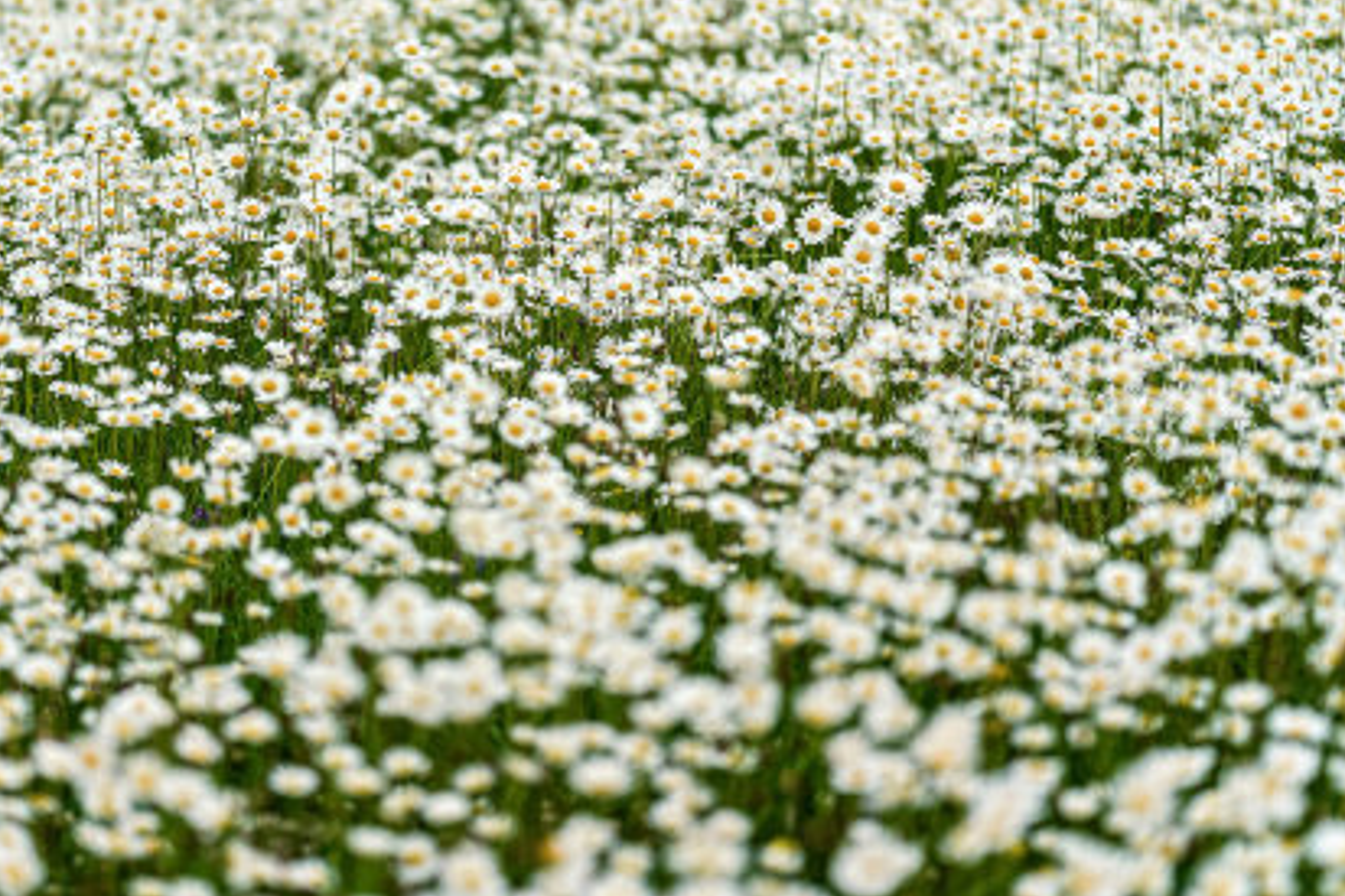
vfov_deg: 6.9
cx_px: 524
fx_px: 7469
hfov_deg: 10.3
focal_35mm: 200
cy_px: 365
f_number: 1.8
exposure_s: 1/8000
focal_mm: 135
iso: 100
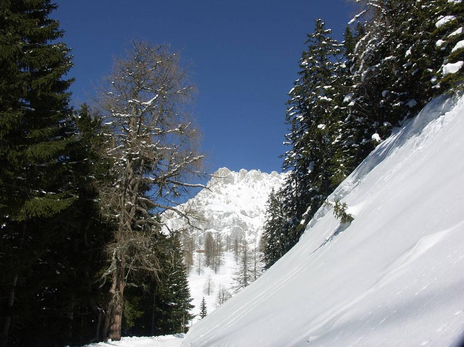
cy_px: 174
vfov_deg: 40.7
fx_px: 469
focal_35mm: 35
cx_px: 232
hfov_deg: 52.6
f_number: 8
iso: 64
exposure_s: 1/400
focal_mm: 9.15
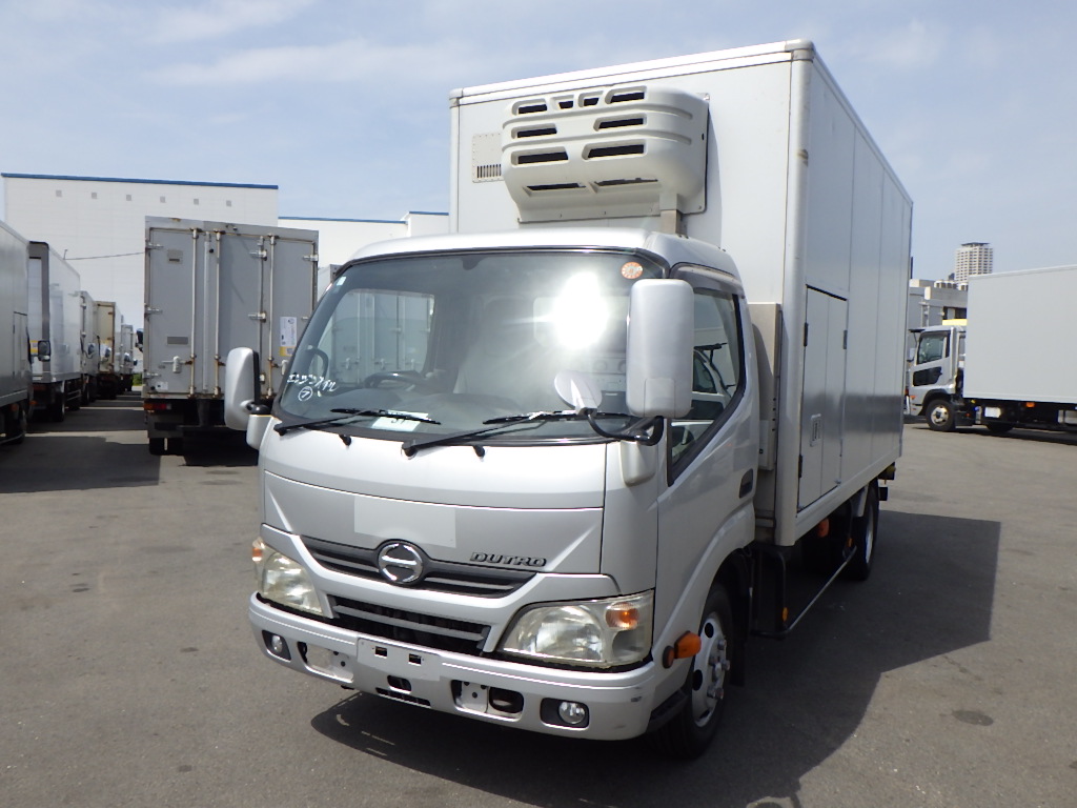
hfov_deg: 63.4
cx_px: 538
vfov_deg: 49.7
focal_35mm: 28
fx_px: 871
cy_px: 404
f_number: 4.2
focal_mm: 5
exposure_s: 1/1250
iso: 125
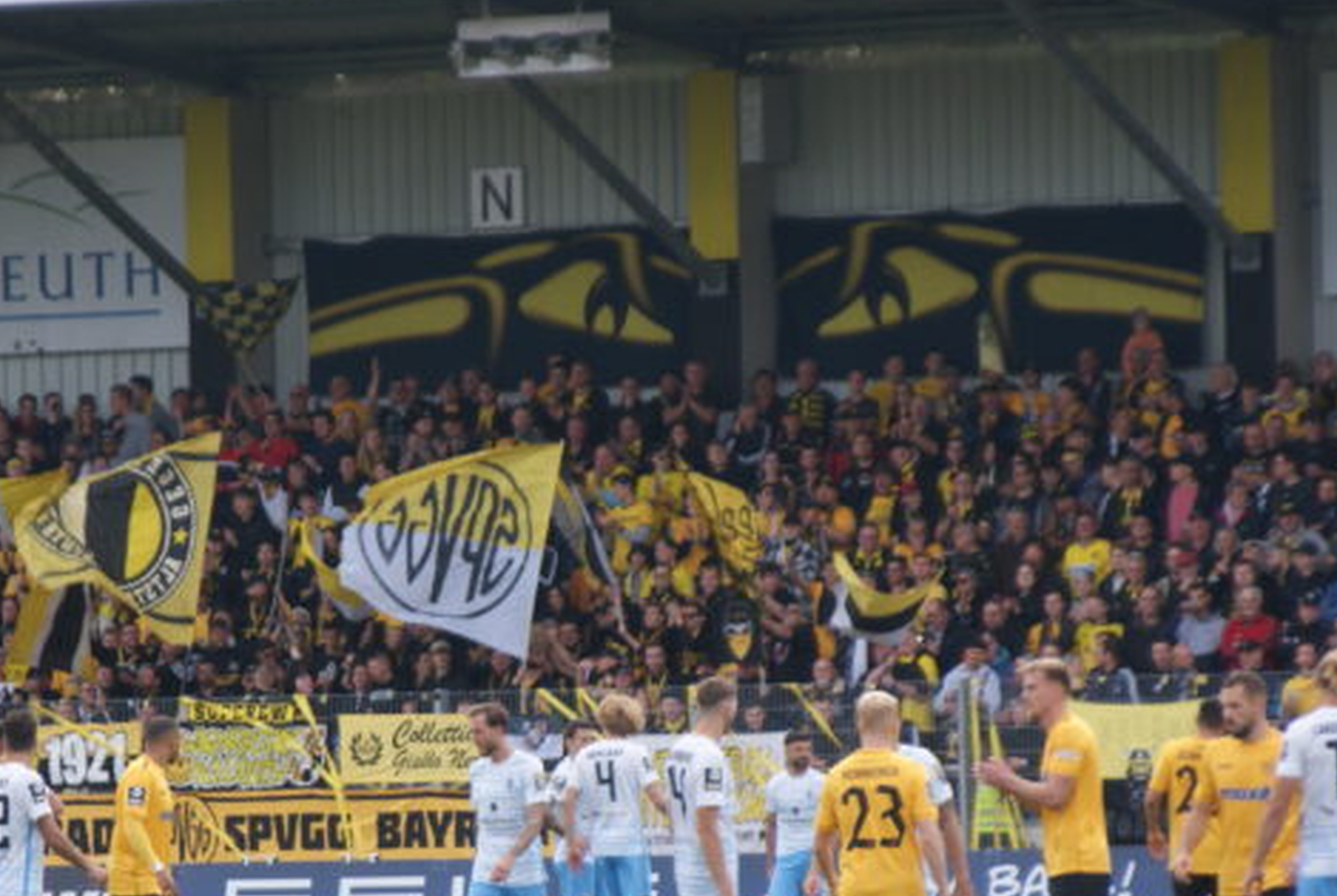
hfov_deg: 6.2
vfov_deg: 4.1
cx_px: 458
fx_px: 12387
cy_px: 600
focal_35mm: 333
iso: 200
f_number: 5.6
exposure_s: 1/250
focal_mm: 150
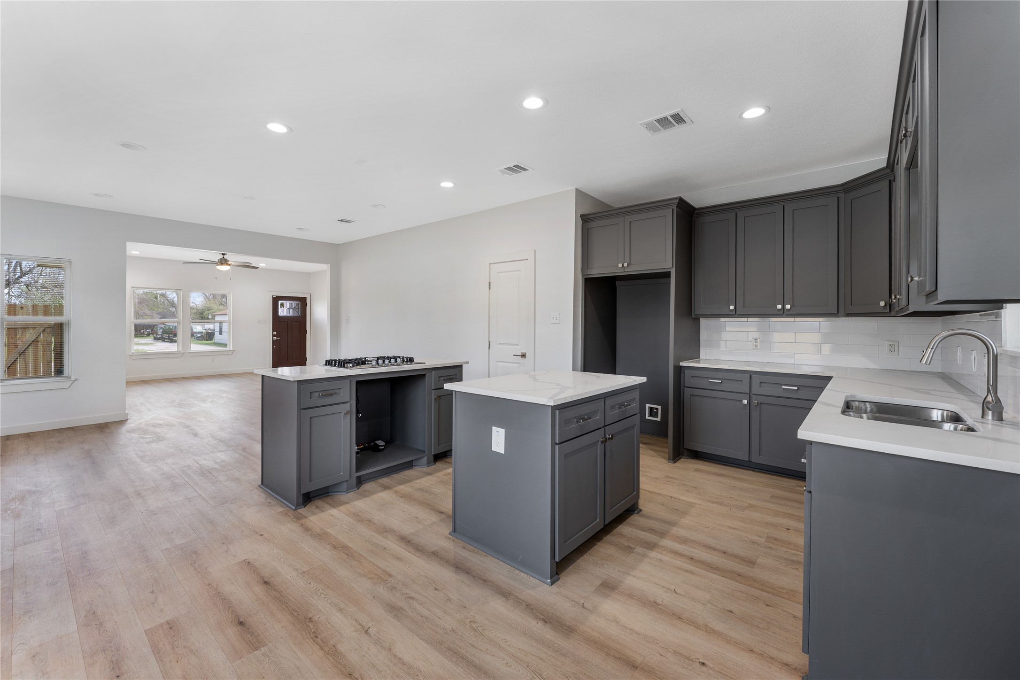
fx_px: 397
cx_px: 510
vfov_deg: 81.2
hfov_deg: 104.3
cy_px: 340
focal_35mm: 14
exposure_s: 1/6
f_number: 9
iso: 100
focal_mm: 14
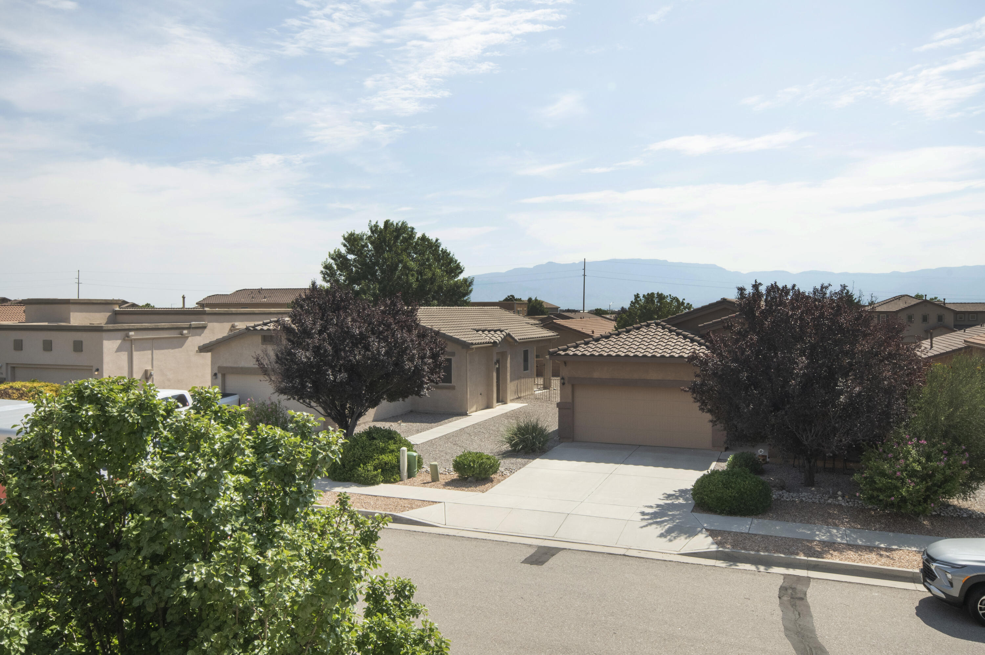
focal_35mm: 30
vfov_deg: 43.6
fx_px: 820
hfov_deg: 62.0
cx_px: 492
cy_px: 328
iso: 320
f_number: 16
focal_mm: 20
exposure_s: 1/250
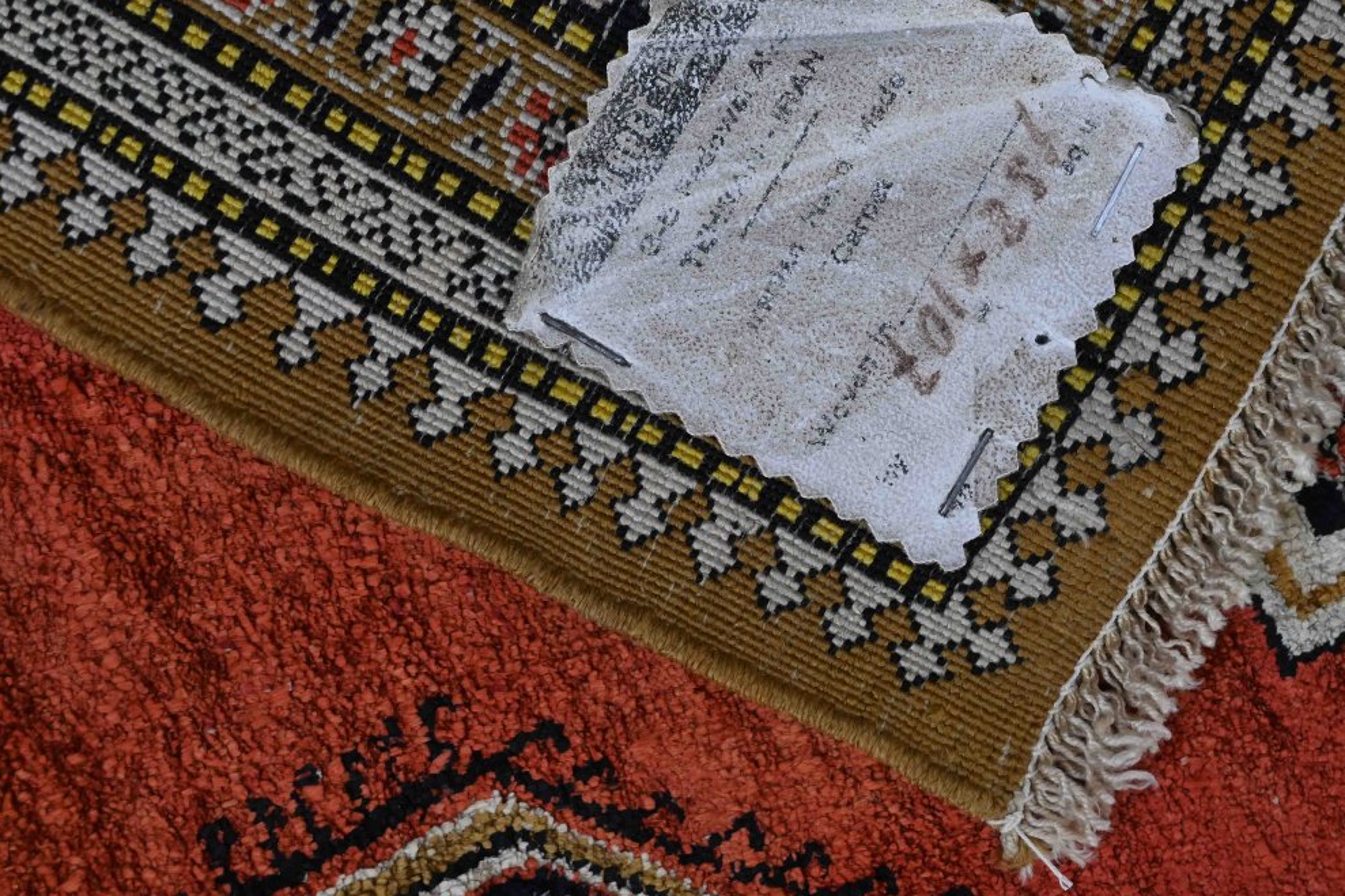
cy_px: 386
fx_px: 3399
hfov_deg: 22.4
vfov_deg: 15.0
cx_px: 790
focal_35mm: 91
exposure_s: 1/250
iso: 280
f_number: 6.3
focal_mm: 50
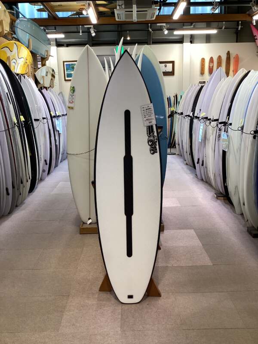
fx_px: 308
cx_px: 129
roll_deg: +1.6
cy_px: 172
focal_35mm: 31
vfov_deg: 58.4
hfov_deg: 45.4
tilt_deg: -12.5
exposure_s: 1/50
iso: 64
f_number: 2.4
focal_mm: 3.3
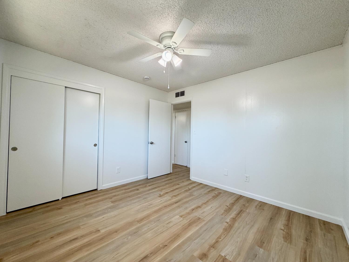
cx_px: 174
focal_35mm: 14
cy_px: 131
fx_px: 141
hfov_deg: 102.1
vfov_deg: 85.7
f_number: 2.2
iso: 160
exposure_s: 1/120
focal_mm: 2.22
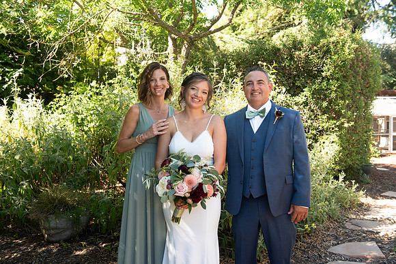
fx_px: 396
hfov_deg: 53.1
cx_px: 198
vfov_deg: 36.9
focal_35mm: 36
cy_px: 132
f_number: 4.5
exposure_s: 1/400
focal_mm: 36
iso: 640
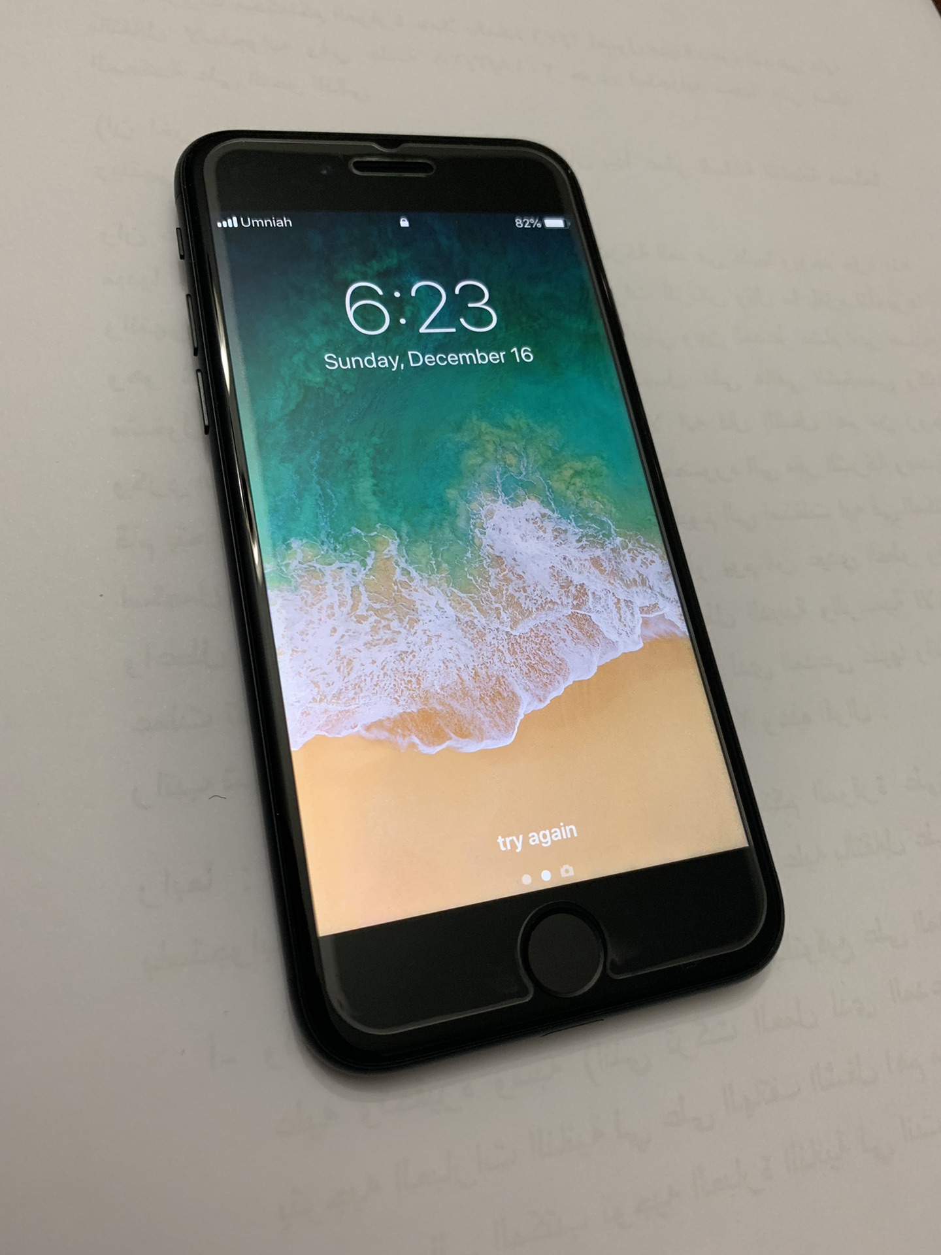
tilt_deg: -65.9
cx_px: 470
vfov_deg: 67.3
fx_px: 942
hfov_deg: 53.1
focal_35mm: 26
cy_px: 628
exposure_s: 1/50
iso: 125
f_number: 1.8
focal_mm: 4.25
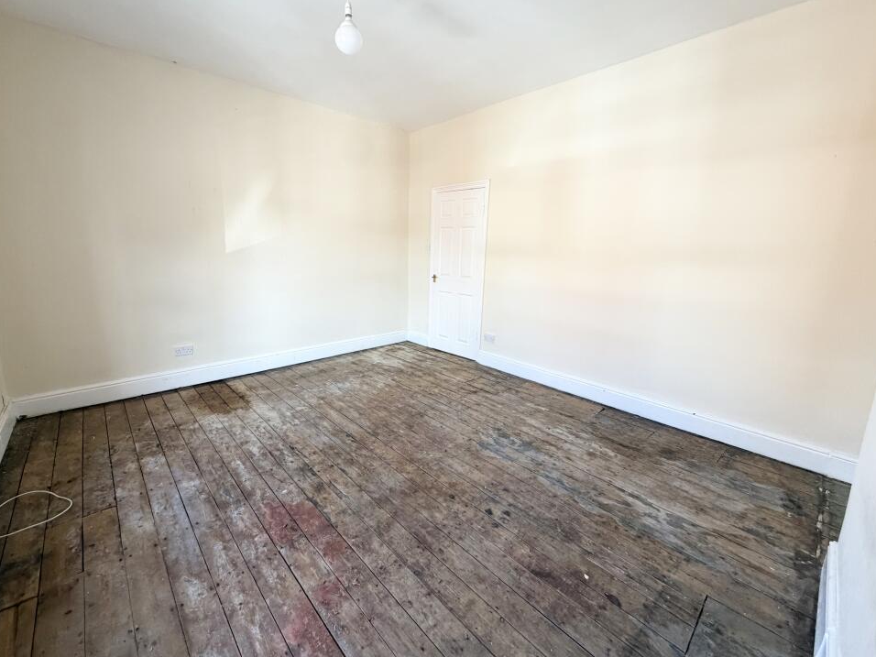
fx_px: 380
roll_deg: +0.8
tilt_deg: -10.4
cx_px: 419
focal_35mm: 15
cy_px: 320
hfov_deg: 98.1
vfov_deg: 81.7
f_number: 2.2
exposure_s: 1/121
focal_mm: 2.22
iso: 250
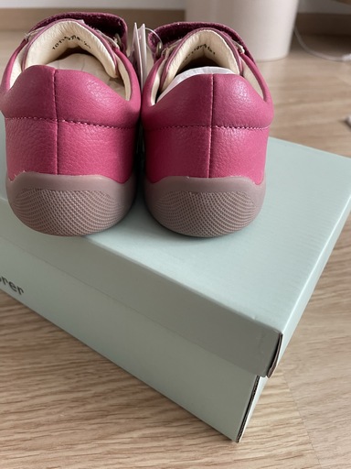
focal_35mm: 26
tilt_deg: -38.9
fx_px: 352
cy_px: 234
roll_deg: -2.6
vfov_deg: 67.3
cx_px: 176
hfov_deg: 53.1
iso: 160
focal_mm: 4.2
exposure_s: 1/60
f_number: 1.6
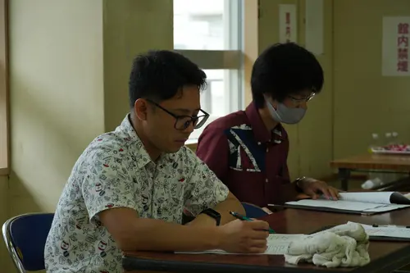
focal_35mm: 106
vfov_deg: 12.8
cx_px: 205
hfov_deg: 19.2
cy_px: 136
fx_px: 1212
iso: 400
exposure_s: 1/125
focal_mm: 71
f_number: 5.6
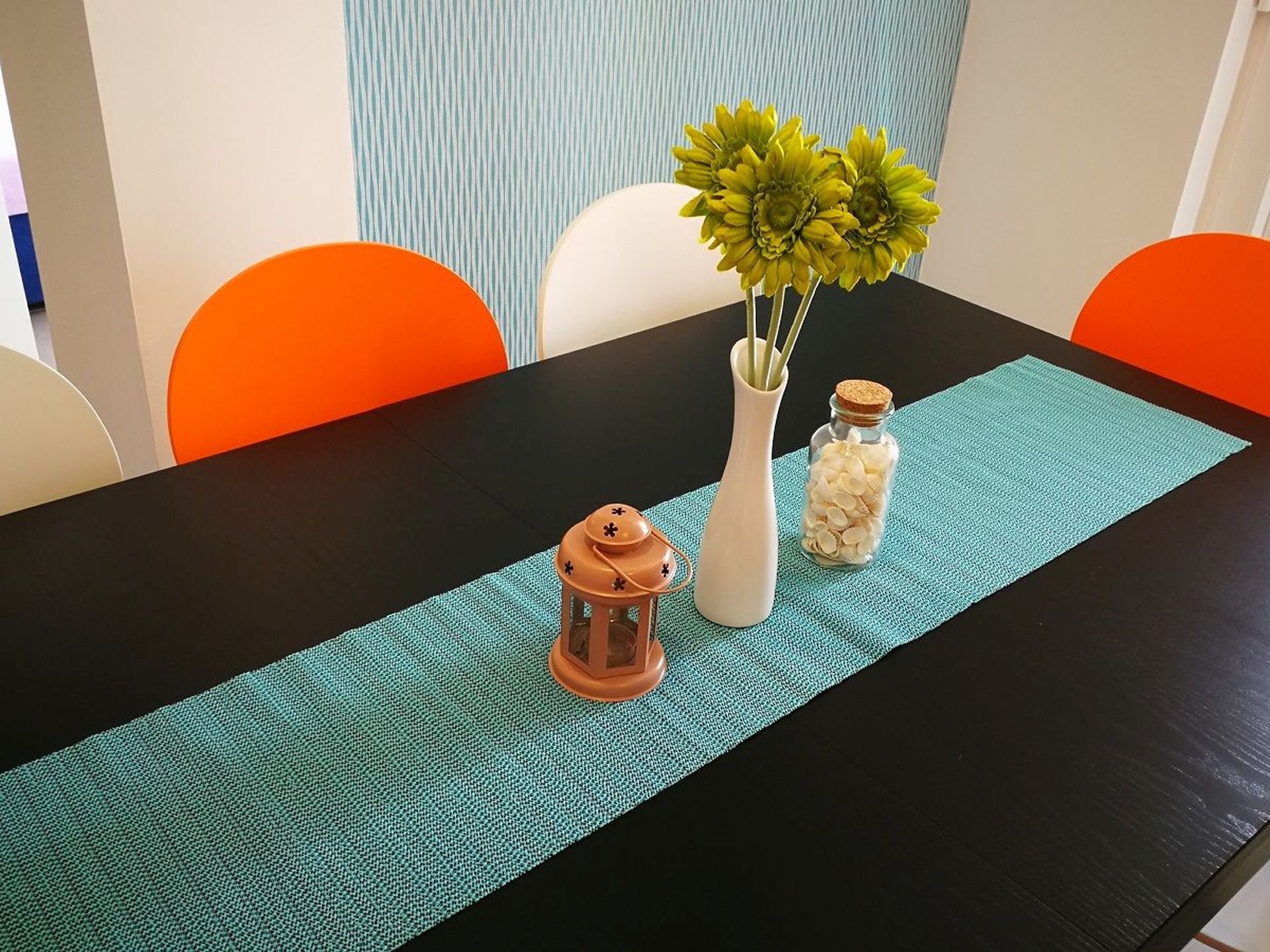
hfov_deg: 60.0
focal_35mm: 30
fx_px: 1101
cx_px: 635
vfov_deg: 46.8
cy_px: 476
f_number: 2.2
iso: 200
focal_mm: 3.95
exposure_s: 1/30
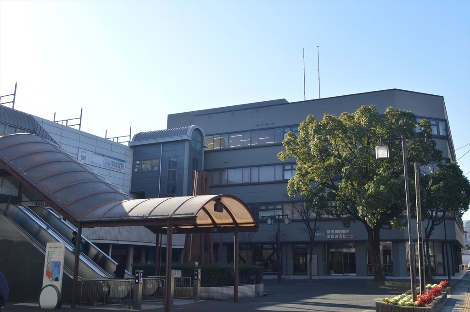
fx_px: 430
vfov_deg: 39.9
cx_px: 235
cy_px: 156
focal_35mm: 33
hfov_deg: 57.3
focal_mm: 22
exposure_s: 1/400
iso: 400
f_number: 10
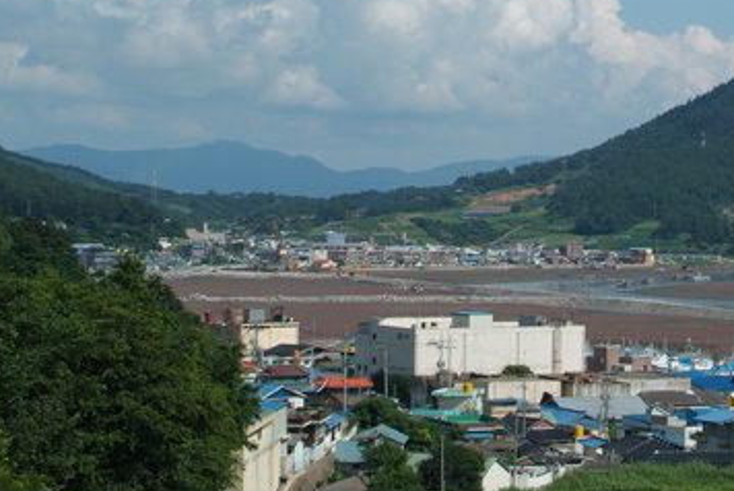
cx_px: 636
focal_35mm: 112
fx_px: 2285
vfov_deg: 12.2
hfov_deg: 18.0
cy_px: 171
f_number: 8
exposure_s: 1/250
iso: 100
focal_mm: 38
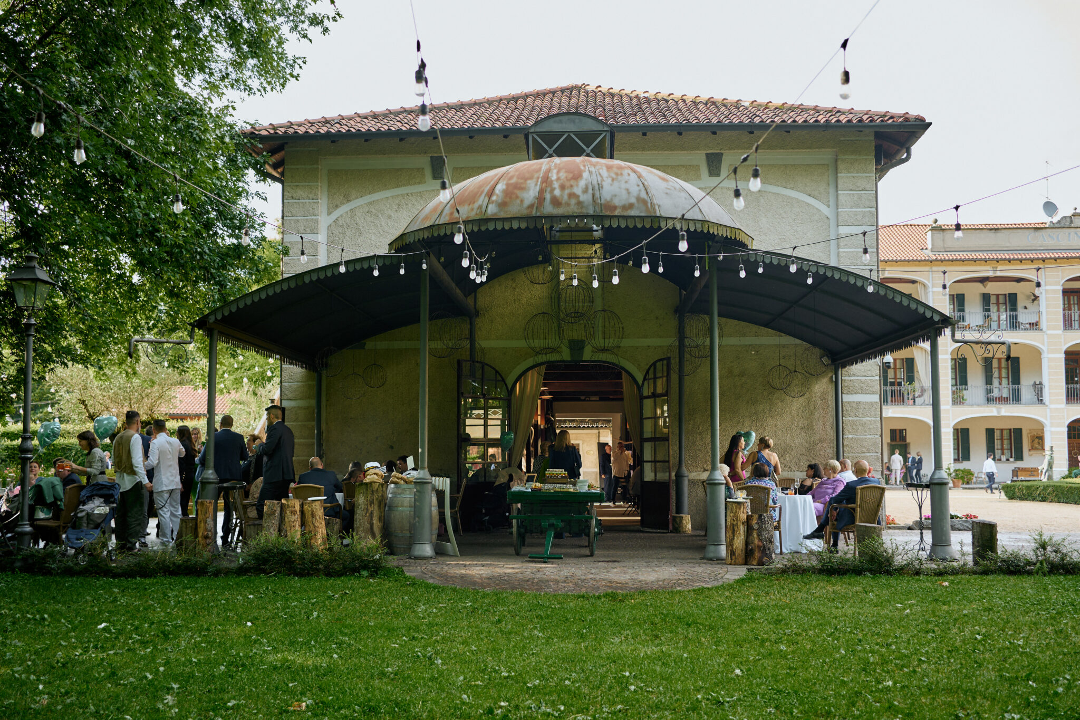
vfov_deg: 37.8
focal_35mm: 35
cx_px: 540
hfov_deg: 54.4
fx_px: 1050
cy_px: 360
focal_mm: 35
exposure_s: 1/250
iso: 200
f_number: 2.8
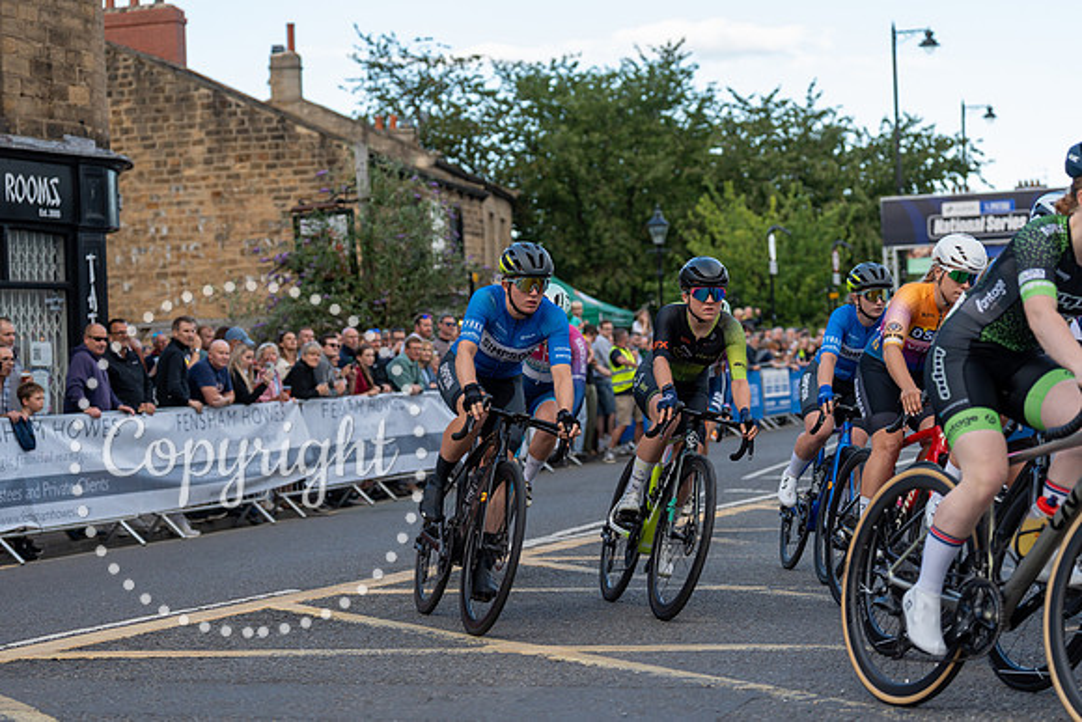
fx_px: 2104
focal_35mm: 70
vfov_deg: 19.5
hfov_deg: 28.8
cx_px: 541
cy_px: 361
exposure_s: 1/1000
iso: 400
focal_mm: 70
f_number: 3.2
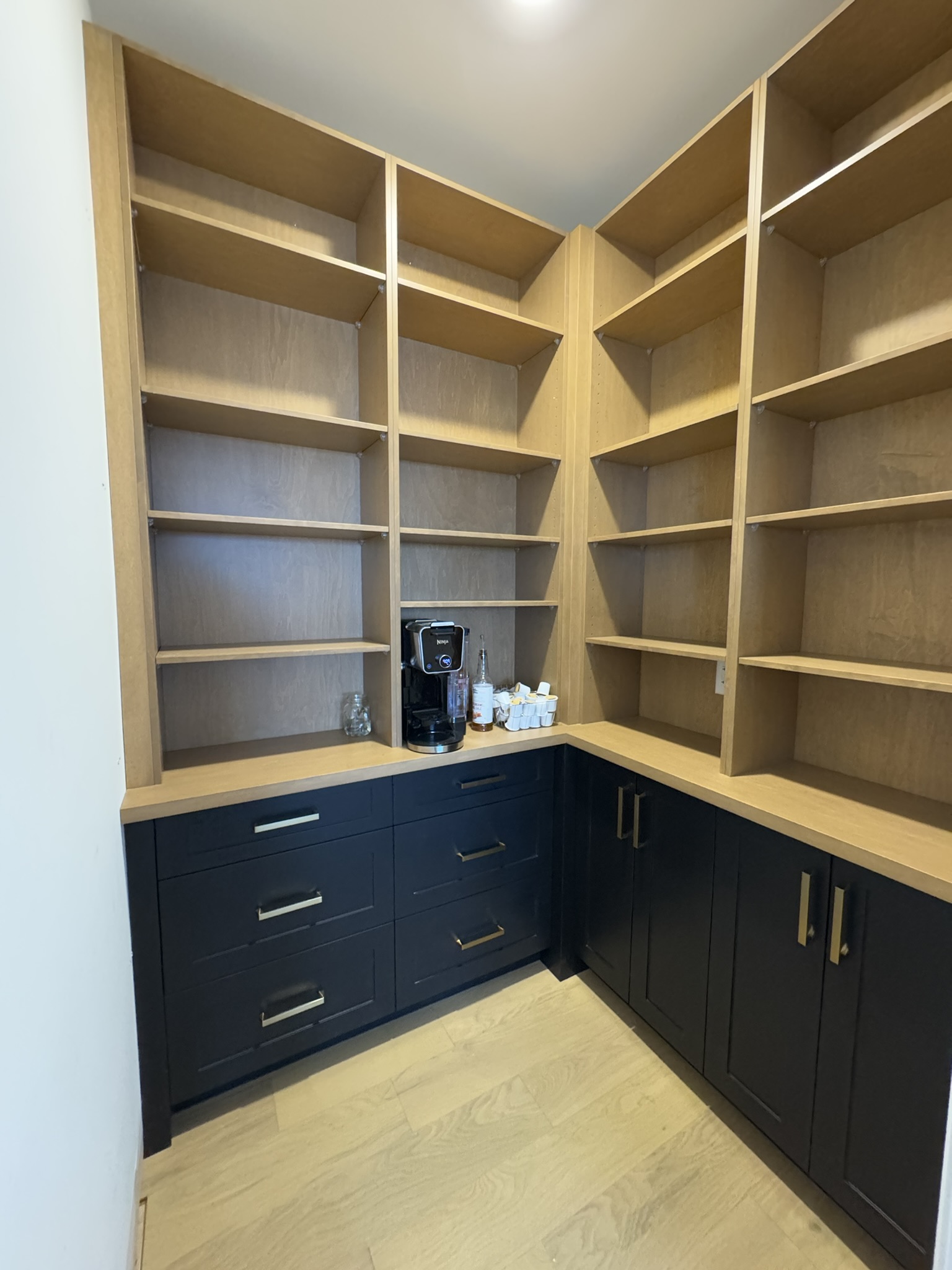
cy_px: 635
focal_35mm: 14
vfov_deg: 102.1
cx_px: 476
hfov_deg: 85.7
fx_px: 513
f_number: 2.2
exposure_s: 1/60
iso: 1000
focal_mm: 2.22
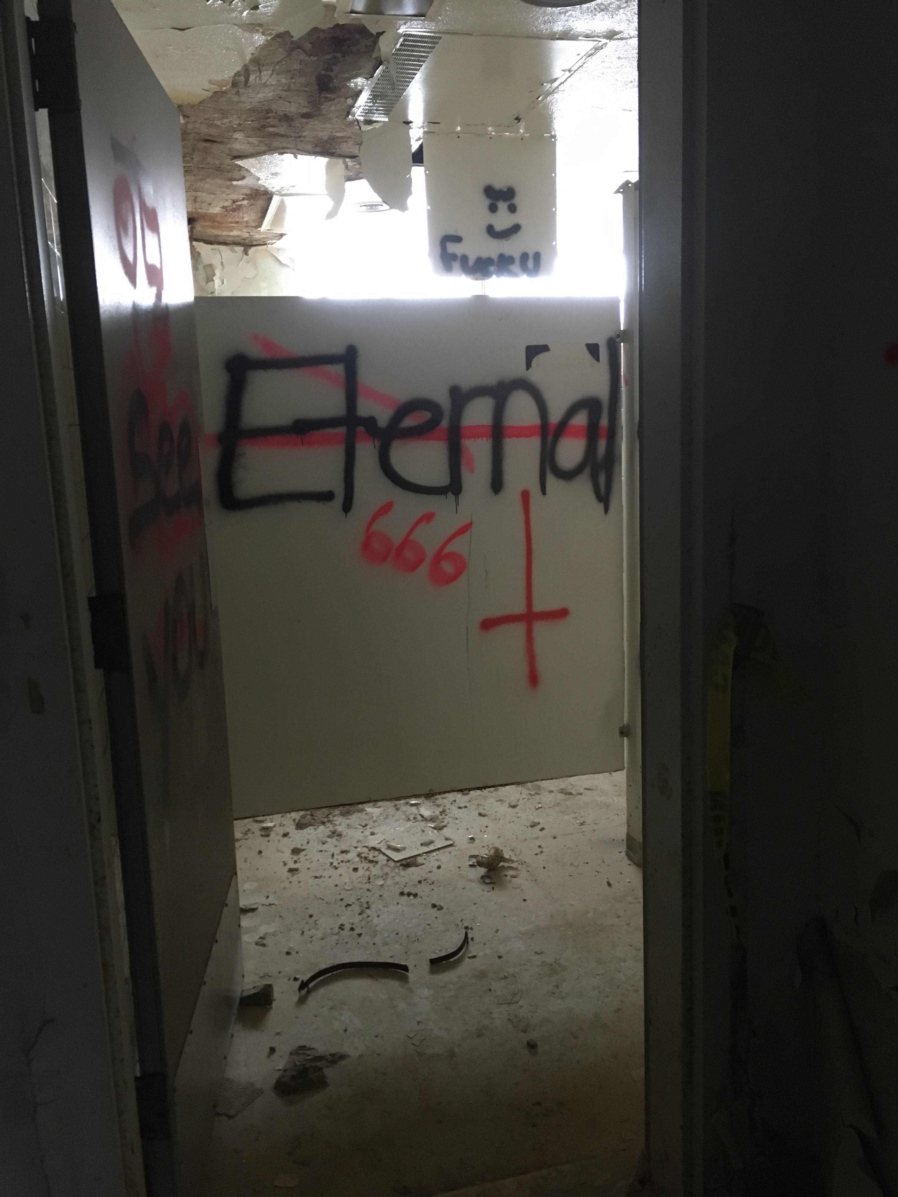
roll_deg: +1.8
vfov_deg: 61.7
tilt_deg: -10.6
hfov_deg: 48.2
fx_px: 1003
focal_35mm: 29
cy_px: 598
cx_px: 449
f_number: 2.2
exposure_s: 1/30
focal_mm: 4.15
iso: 160
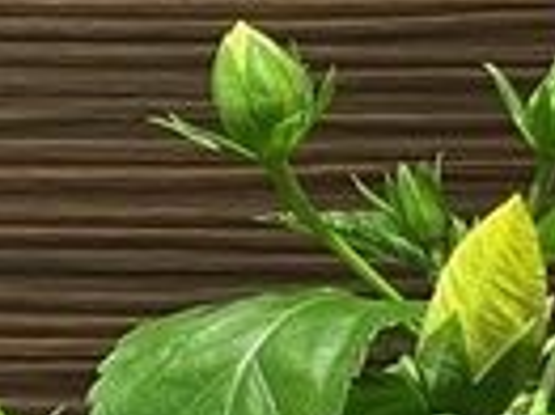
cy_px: 510
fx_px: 2595
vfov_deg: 9.0
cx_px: -722
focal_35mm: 162
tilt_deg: -15.0
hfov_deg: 10.7
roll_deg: +0.3
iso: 100
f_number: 1.6
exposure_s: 1/60
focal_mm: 5.1
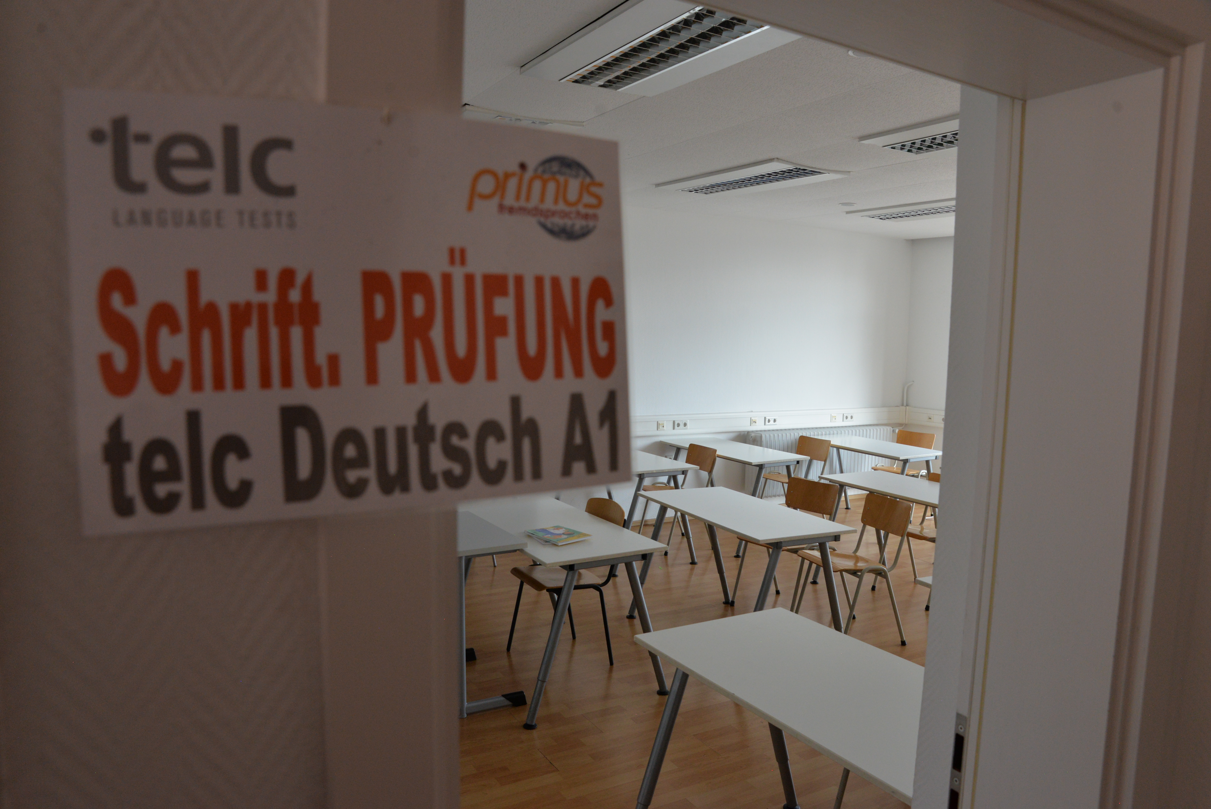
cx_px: 606
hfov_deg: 73.7
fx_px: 808
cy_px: 404
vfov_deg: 53.2
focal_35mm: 24
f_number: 6.3
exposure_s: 1/160
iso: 1250
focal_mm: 24
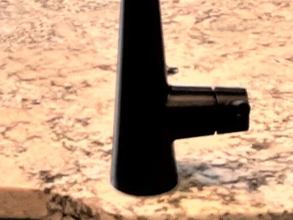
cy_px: -418
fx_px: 1312
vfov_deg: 8.3
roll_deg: +0.9
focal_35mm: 155
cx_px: 98
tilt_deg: -3.0
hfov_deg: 12.7
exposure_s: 1/120
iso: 50
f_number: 1.5
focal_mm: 5.7
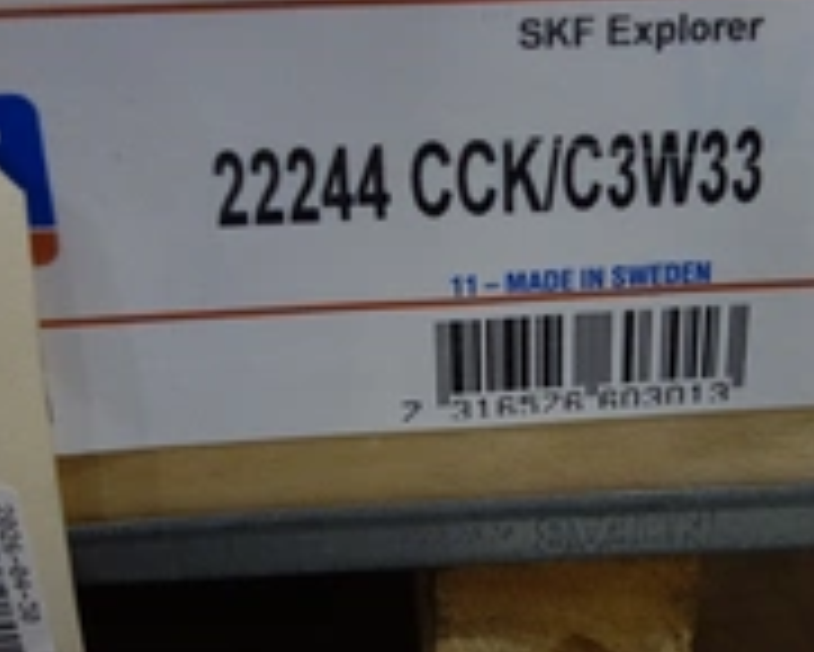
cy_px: 380
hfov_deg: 32.3
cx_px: 513
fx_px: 1398
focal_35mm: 58
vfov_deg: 26.2
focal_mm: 10.4
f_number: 1.8
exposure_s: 1/250
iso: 1000
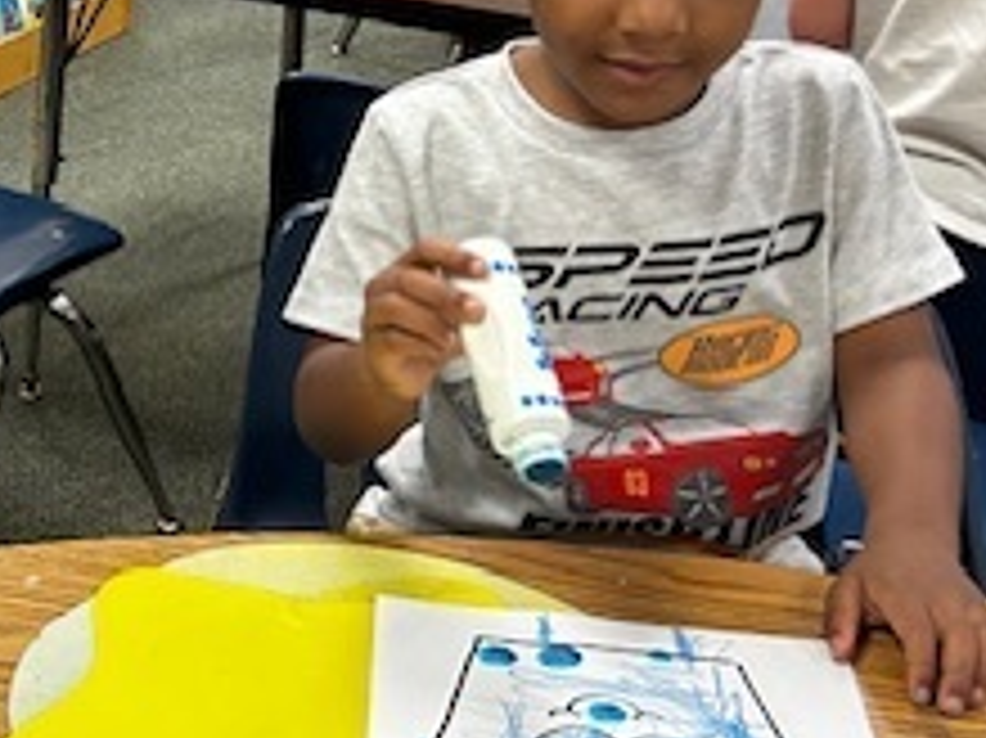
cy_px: 207
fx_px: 2164
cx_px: 14
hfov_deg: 24.6
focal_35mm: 76
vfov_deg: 19.3
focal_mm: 5.7
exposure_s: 1/120
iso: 125
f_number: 1.5
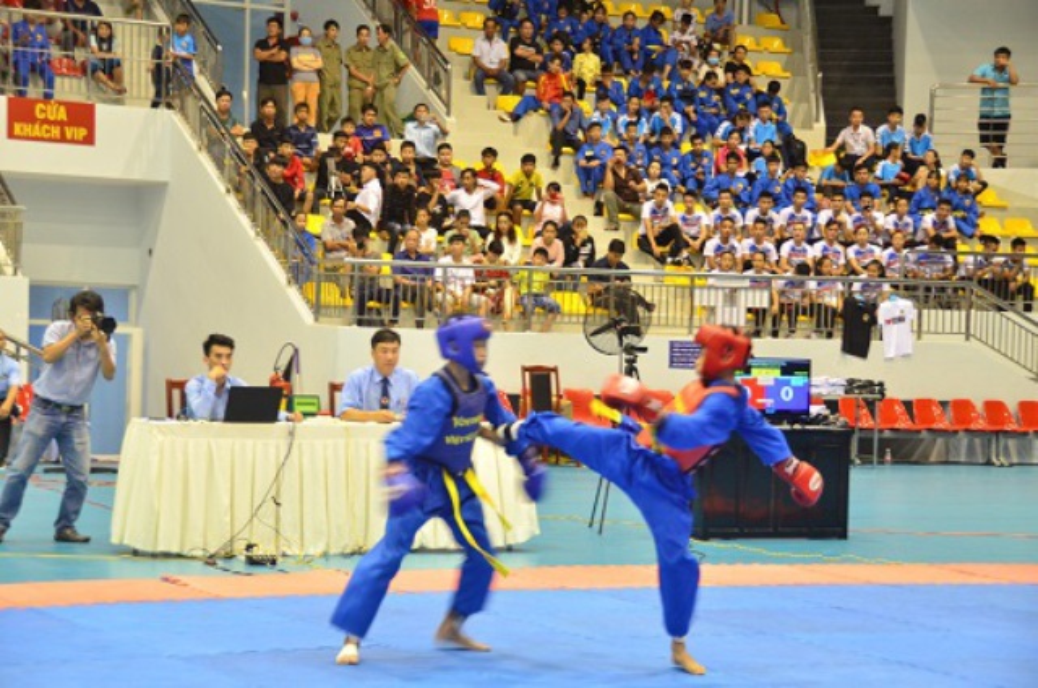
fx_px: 2417
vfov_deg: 16.2
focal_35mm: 84
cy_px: 344
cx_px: 519
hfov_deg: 24.2
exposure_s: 1/60
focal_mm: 56
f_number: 5.6
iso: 1000
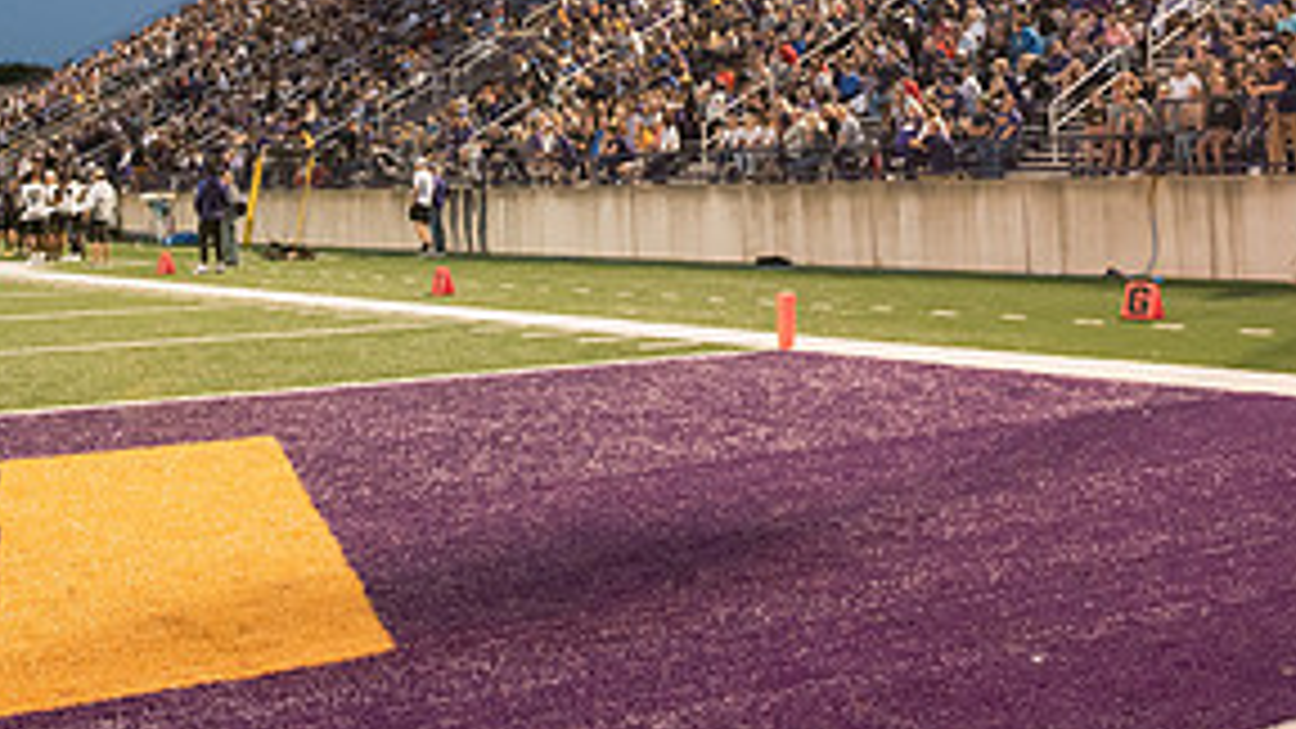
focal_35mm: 57
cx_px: 603
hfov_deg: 36.6
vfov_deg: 20.3
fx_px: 1959
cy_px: -25
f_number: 3.2
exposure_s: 1/500
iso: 4000
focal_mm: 27
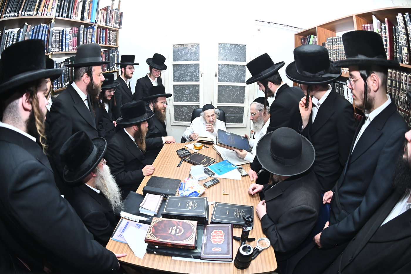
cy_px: 137
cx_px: 206
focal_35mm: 16
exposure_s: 1/125
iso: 1000
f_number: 5
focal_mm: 16
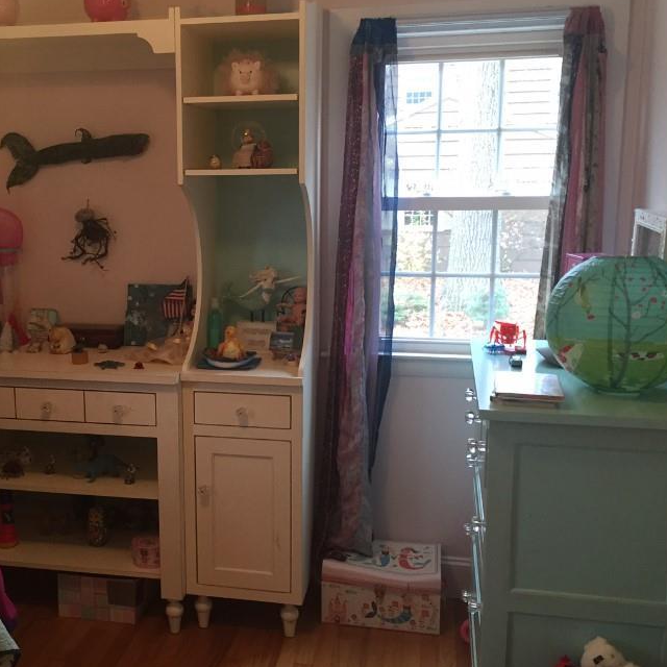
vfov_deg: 40.9
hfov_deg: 40.3
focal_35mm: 41
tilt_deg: -10.7
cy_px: 338
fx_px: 894
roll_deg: +0.3
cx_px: 215
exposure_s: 1/30
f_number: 2.2
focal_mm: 4.15
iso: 125
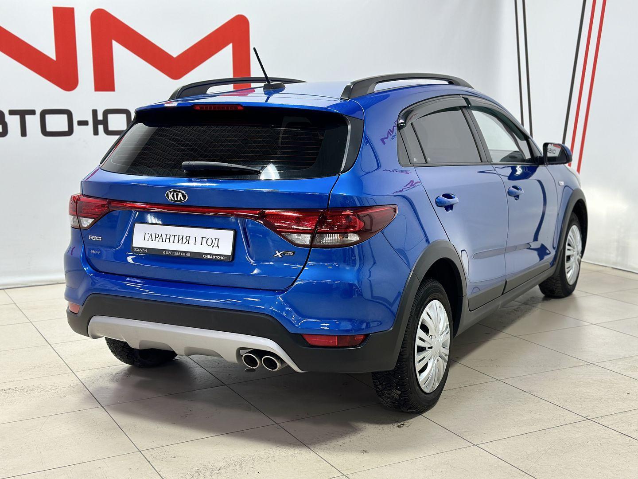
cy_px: 240
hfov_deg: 39.7
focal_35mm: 48
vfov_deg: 30.3
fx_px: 885
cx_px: 319
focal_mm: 6.86
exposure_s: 1/100
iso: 160
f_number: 1.78
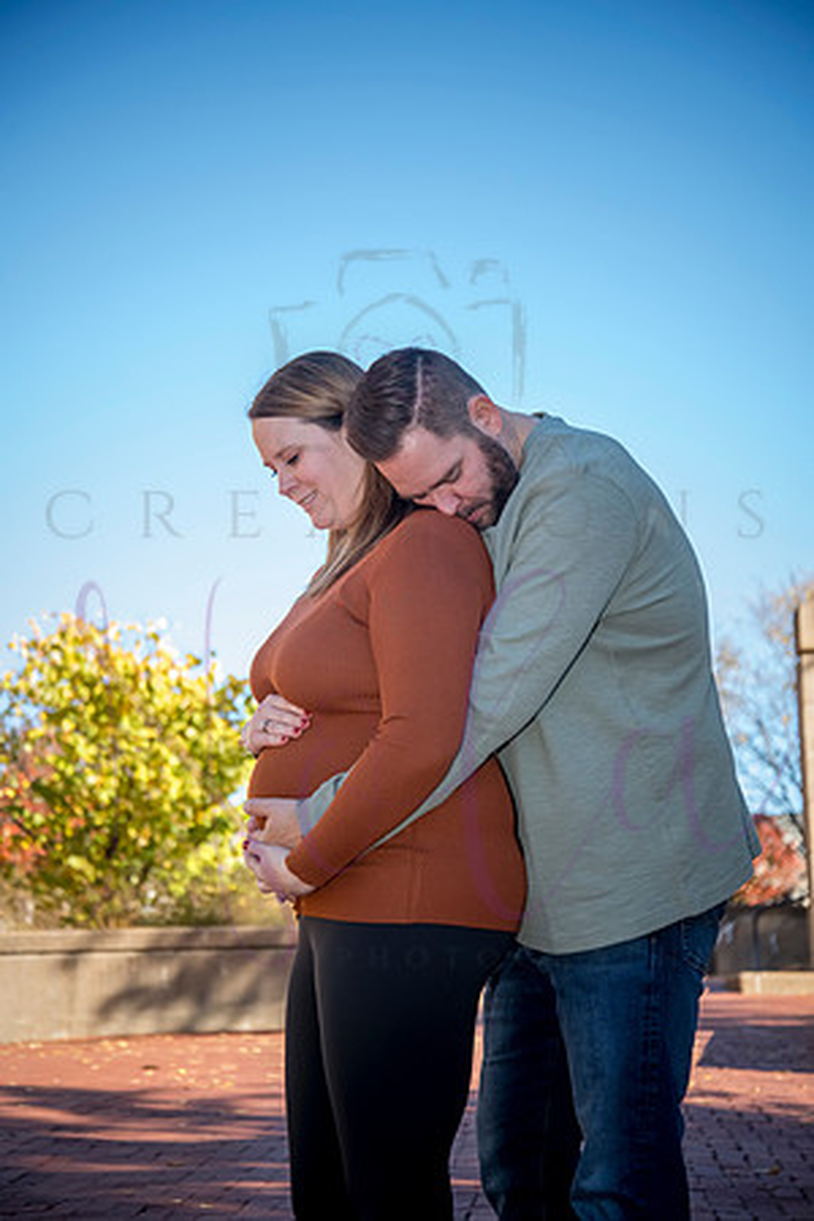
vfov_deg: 30.5
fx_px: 2238
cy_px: 610
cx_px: 407
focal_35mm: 66
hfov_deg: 20.6
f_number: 4.5
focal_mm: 66
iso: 640
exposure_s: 1/640
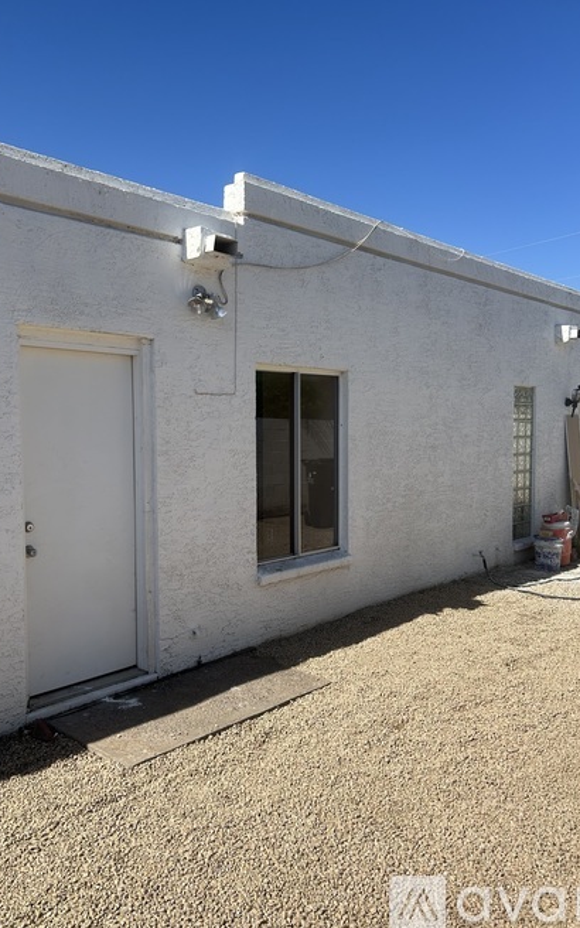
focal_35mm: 28
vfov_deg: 66.5
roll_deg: -2.3
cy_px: 460
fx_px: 708
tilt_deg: -1.0
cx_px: 265
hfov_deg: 44.5
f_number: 1.5
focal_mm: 5.7
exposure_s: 1/5587
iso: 50
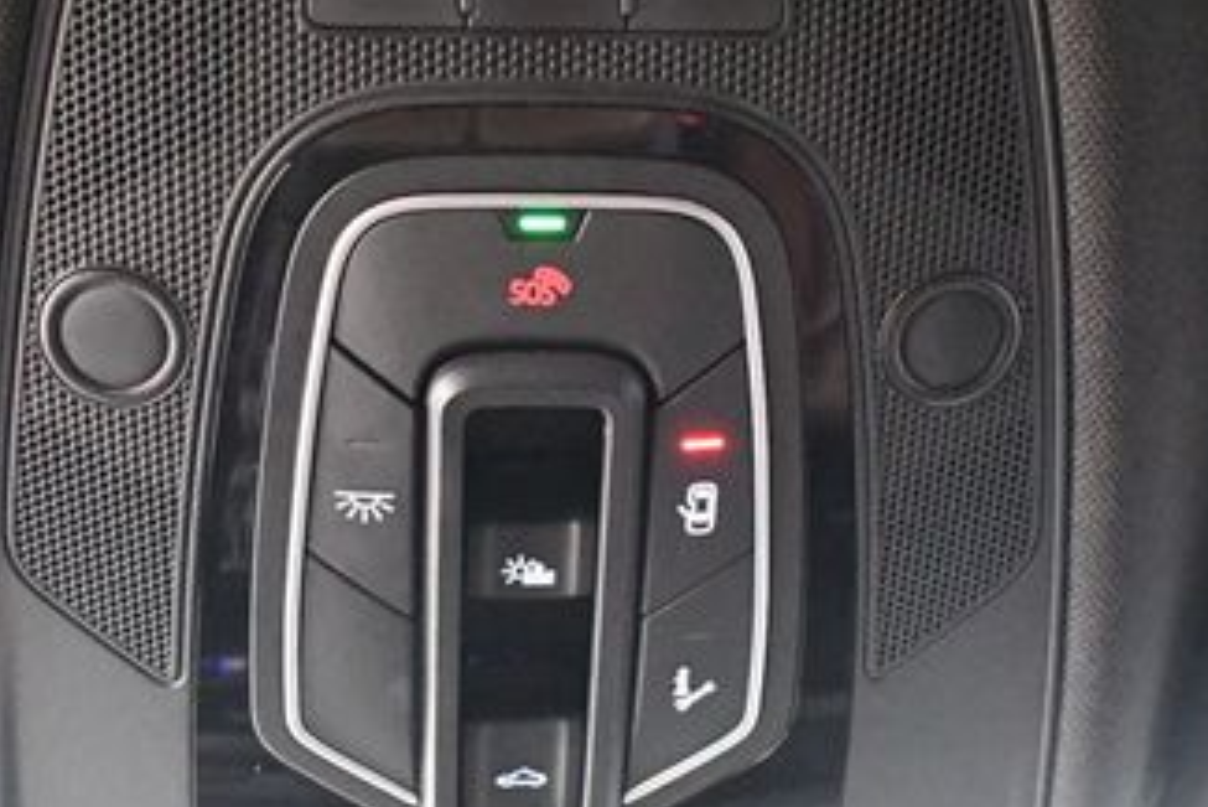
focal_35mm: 71
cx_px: 528
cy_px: 431
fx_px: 2383
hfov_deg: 28.4
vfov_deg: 19.2
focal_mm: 18
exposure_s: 1/60
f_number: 3.5
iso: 10000
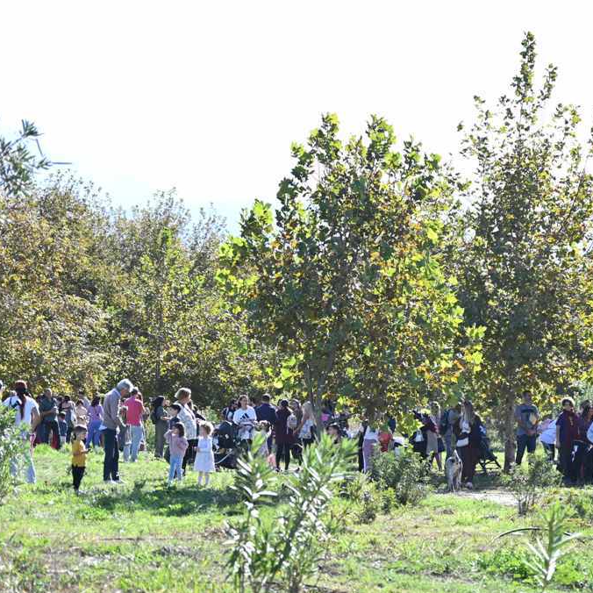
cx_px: 360
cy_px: 299
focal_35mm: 112
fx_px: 2171
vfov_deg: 15.6
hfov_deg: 15.5
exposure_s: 1/500
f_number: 2.8
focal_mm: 58
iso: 50
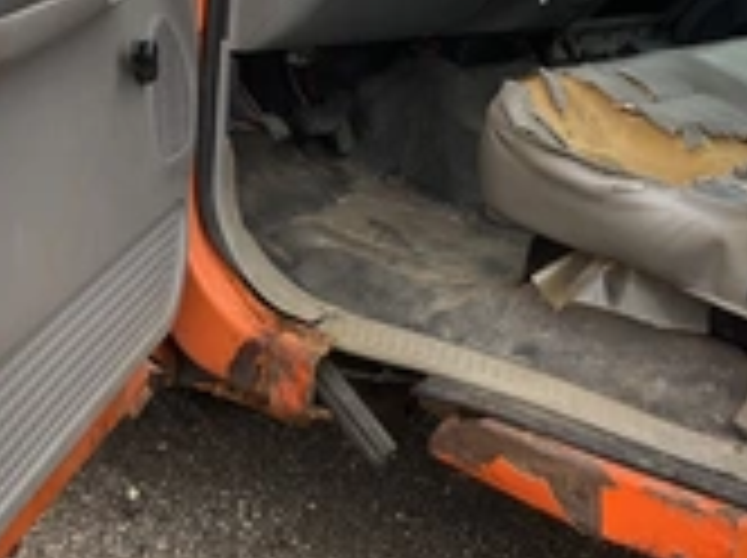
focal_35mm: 70
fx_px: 1508
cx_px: 369
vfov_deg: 20.9
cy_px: 202
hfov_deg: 27.8
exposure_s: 1/188
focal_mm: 3
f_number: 1.8
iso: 20
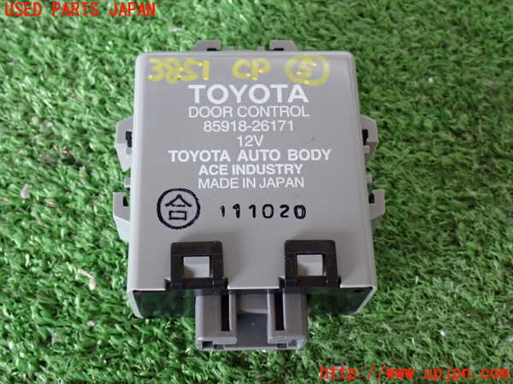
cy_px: 192
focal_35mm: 54
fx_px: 800
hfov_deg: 35.5
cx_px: 256
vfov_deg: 27.0
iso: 640
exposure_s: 1/50
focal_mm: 9.65
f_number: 3.3
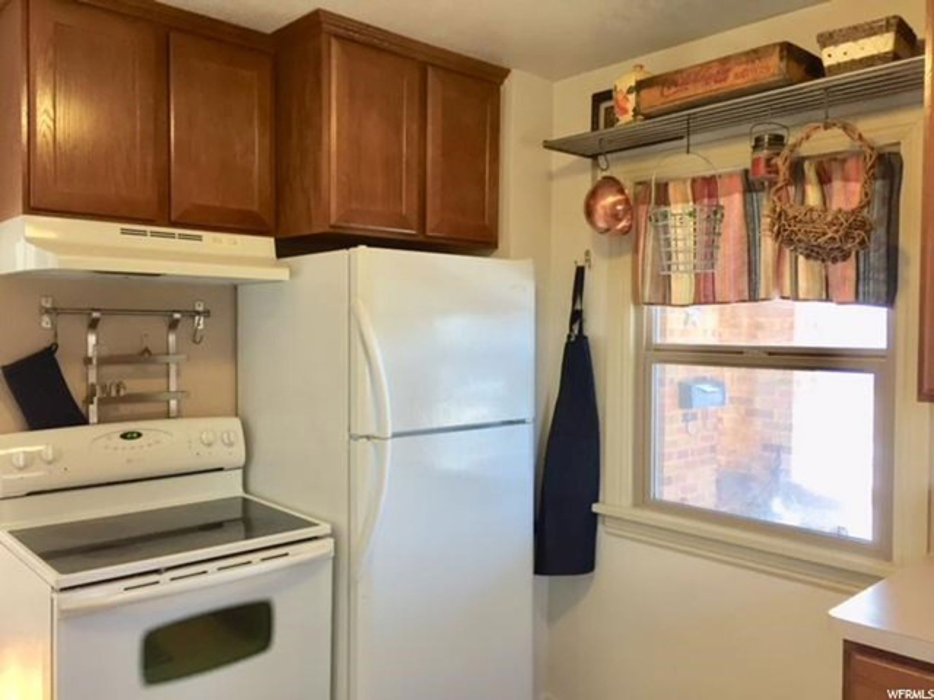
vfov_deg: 48.2
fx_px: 782
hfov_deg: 61.7
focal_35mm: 29
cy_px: 350
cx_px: 467
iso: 40
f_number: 2.2
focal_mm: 4.15
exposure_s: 1/30
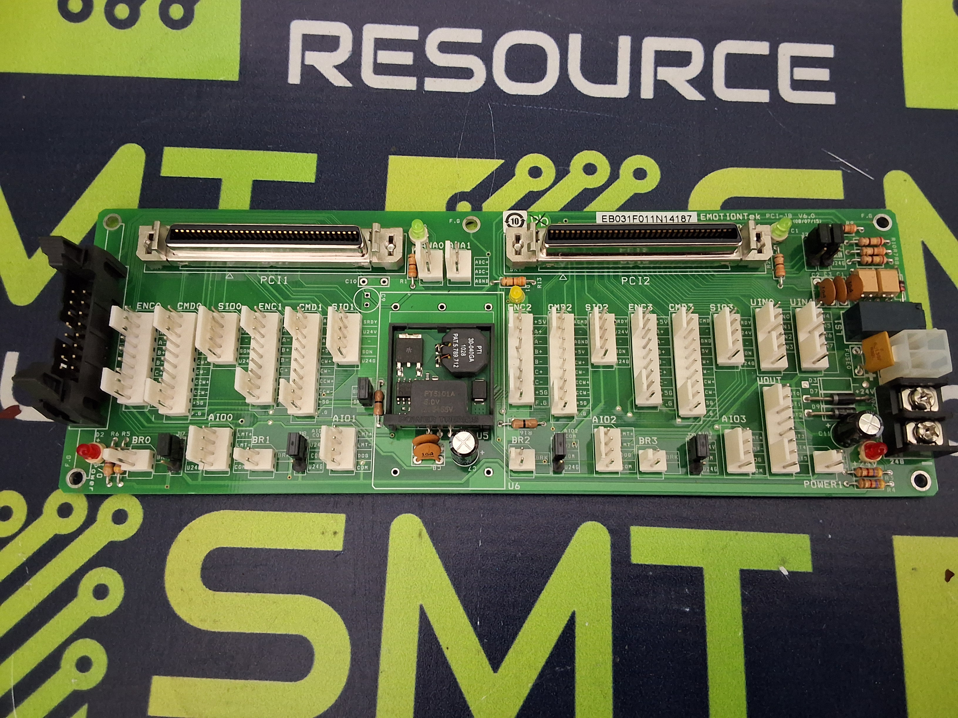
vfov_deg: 49.7
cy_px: 359
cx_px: 479
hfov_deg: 63.4
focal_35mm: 28
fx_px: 775
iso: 320
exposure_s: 1/24
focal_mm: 2.91
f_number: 1.9
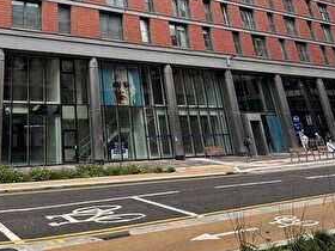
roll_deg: +0.6
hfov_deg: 48.4
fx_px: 339
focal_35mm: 35
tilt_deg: +21.4
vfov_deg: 36.6
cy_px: 1
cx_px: 49
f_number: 2.2
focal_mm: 2.22
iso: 40
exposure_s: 1/201
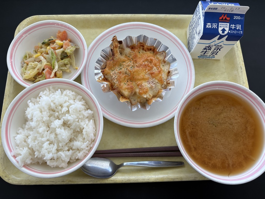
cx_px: 132
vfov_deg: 53.1
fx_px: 199
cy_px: 100
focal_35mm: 26
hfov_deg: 67.3
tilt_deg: -74.0
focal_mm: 5.96
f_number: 1.6
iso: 32
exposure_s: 1/145
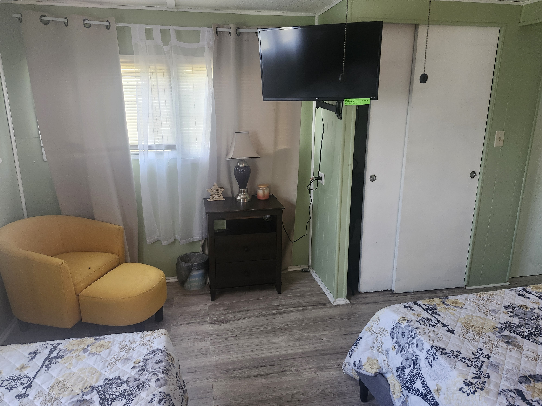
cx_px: 271
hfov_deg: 73.9
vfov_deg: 58.9
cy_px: 203
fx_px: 360
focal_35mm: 23
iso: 400
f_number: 1.8
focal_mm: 5.54
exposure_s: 1/120
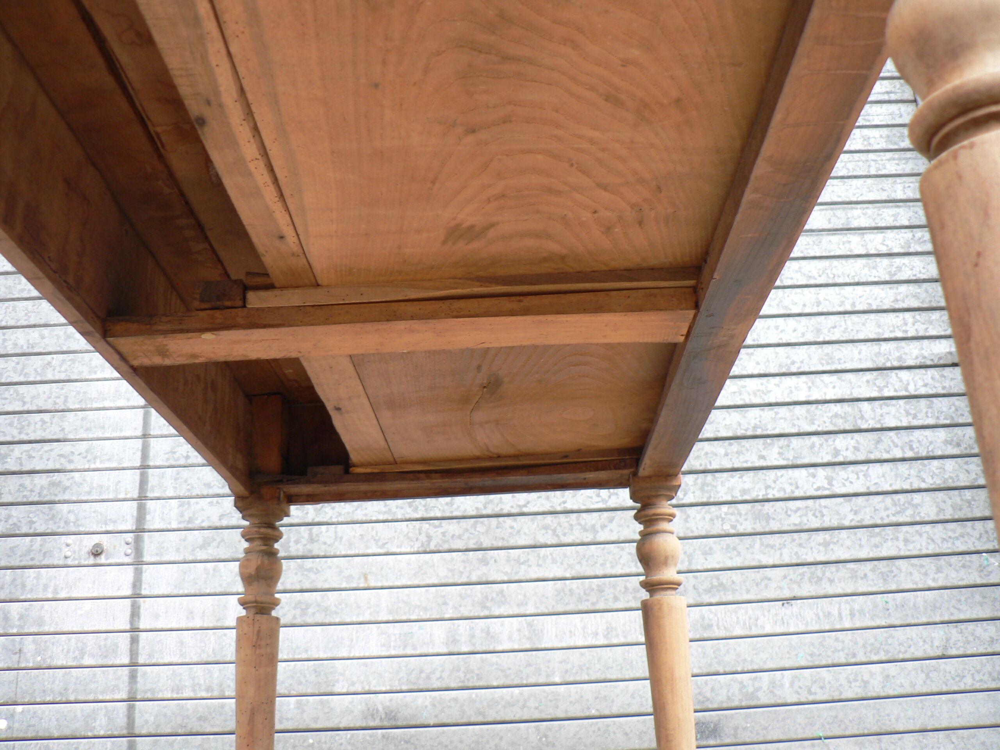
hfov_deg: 51.4
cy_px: 375
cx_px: 500
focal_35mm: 36
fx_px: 1040
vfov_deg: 39.7
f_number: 2.8
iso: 80
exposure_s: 1/60
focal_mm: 6
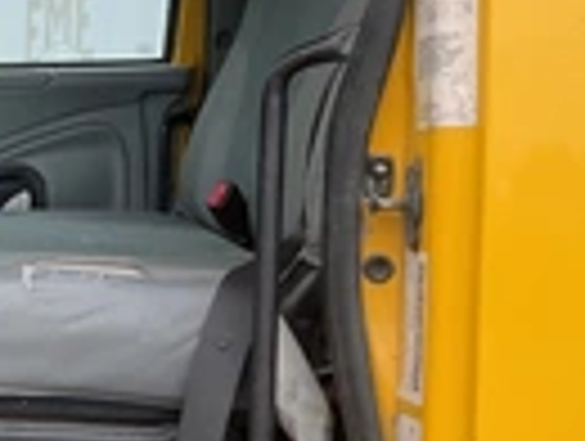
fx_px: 1507
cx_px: -207
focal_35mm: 89
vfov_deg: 16.7
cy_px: 225
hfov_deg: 19.9
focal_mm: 3
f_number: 1.8
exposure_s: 1/383
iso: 25
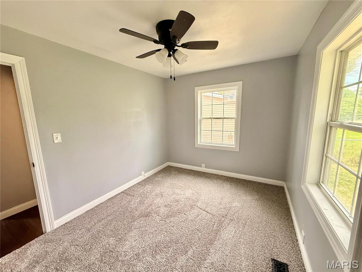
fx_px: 146
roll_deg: +1.8
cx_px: 181
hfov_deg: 102.1
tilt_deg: -6.9
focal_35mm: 14
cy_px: 136
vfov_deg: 85.7
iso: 320
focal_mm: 2.22
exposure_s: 1/99
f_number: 2.2
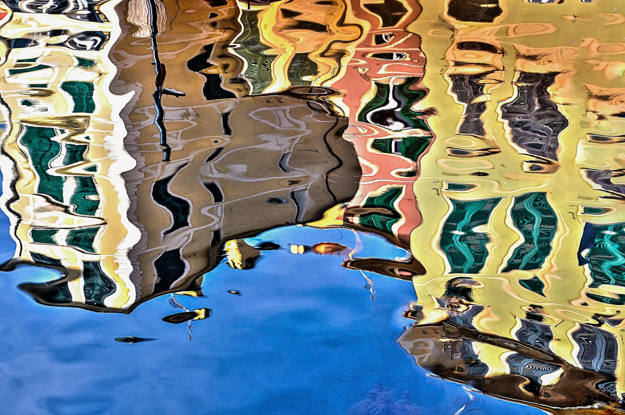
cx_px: 312
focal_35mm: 105
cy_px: 208
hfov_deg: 19.5
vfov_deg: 13.0
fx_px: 1821
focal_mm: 70
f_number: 11
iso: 200
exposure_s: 1/30
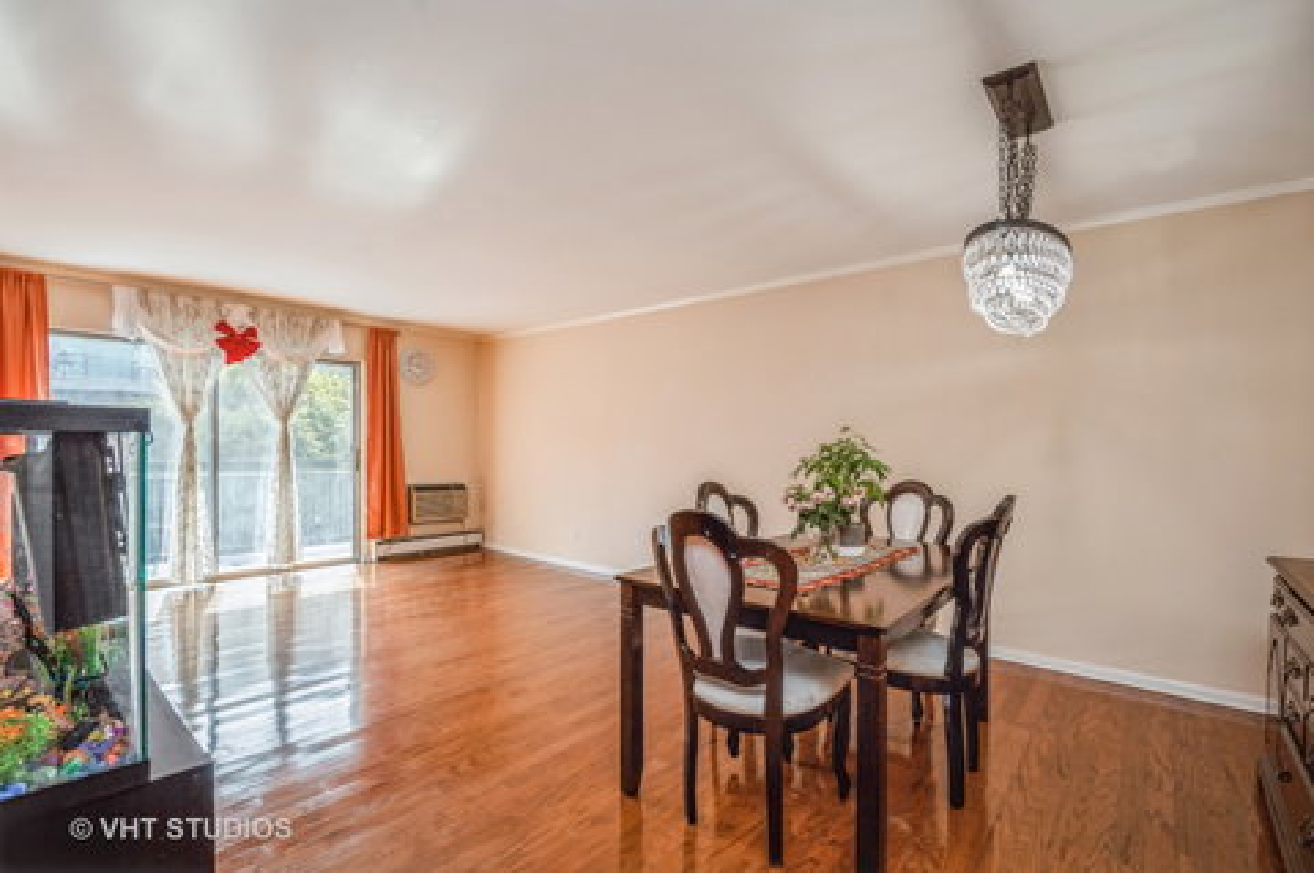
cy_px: 436
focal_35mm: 15
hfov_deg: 100.4
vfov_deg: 77.2
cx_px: 657
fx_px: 547
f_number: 11
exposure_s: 1/6
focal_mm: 10
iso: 100
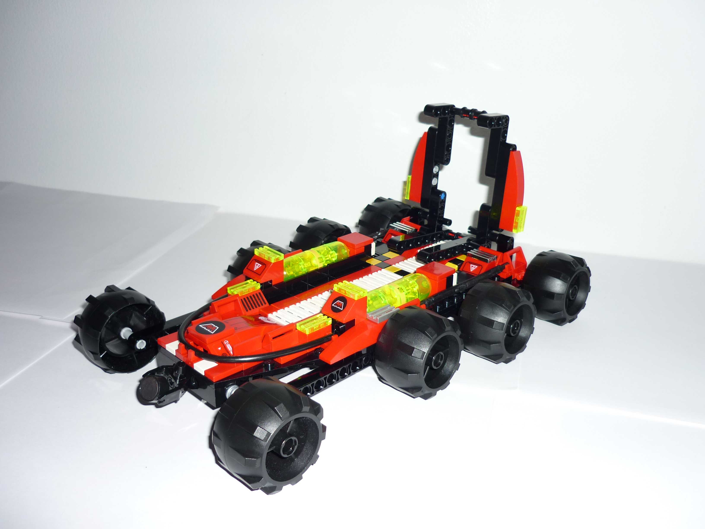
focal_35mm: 33
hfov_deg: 55.4
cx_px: 352
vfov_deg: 42.9
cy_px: 264
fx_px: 672
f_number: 2.8
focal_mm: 5.5
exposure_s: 1/60
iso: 100
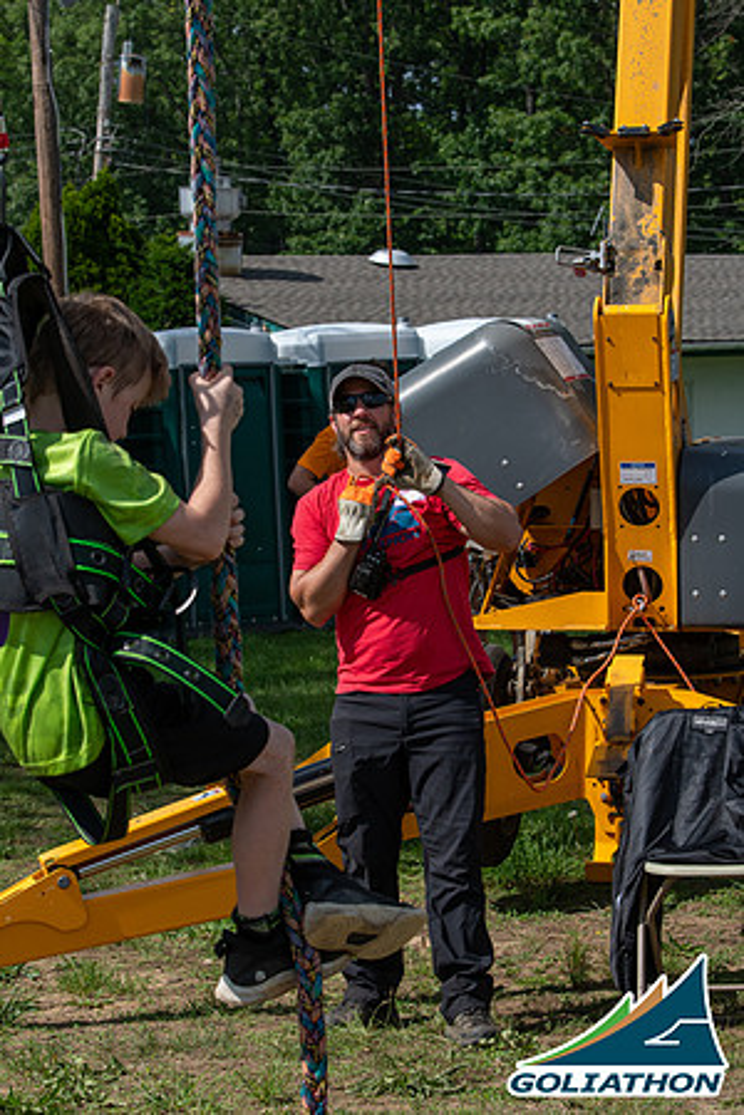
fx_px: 9299
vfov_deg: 6.9
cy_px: 558
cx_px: 372
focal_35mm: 300
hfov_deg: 4.6
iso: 200
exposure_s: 1/1250
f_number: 8
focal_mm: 200
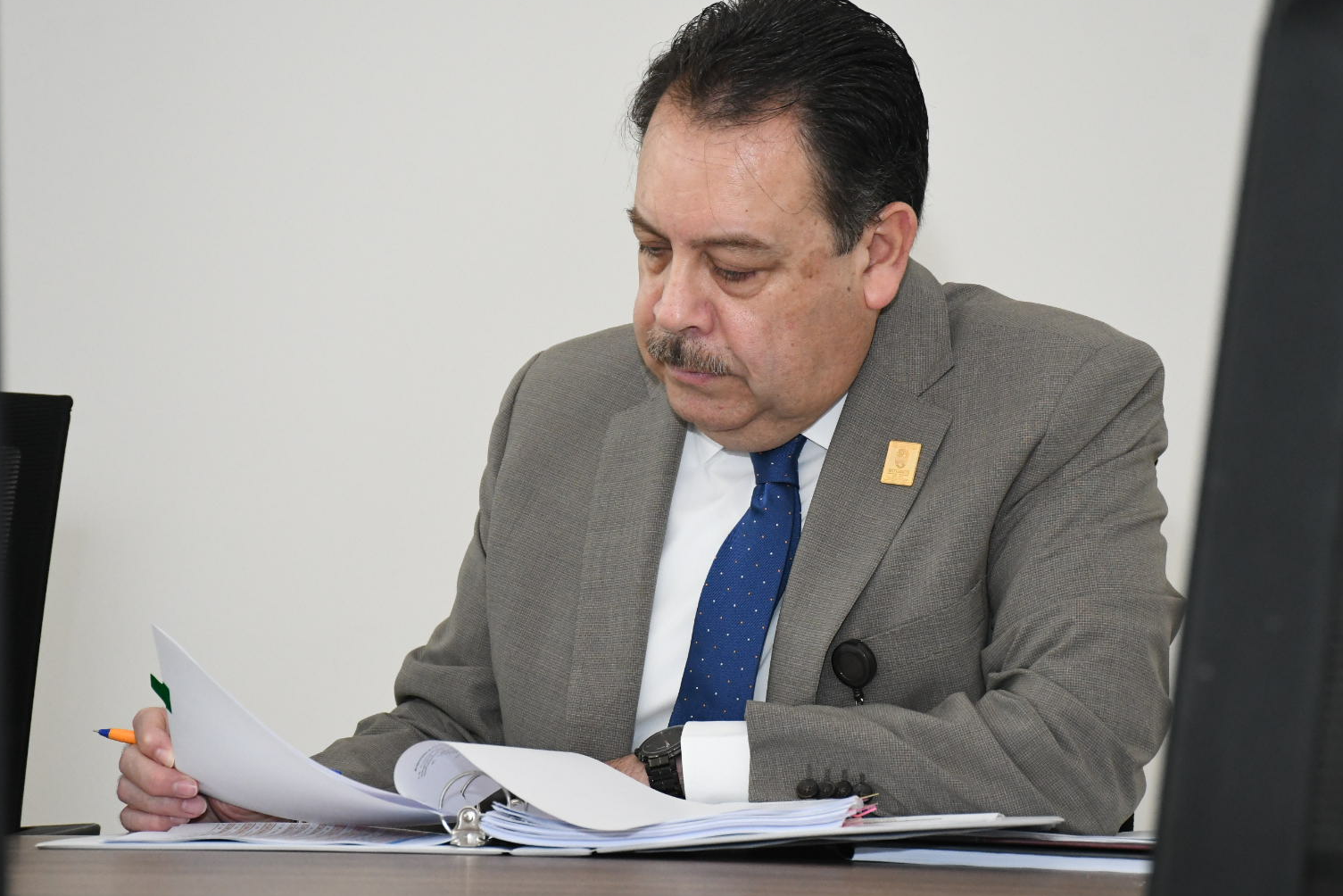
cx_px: 686
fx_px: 4216
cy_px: 419
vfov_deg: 12.1
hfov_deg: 18.1
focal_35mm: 113
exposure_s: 1/160
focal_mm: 70
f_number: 7.1
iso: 3200
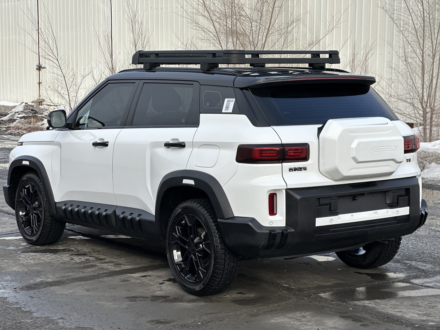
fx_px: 979
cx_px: 220
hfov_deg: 25.3
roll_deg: +0.0
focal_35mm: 77
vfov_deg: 19.1
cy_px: 165
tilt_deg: -5.1
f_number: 2.8
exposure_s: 1/408
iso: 32
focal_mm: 9
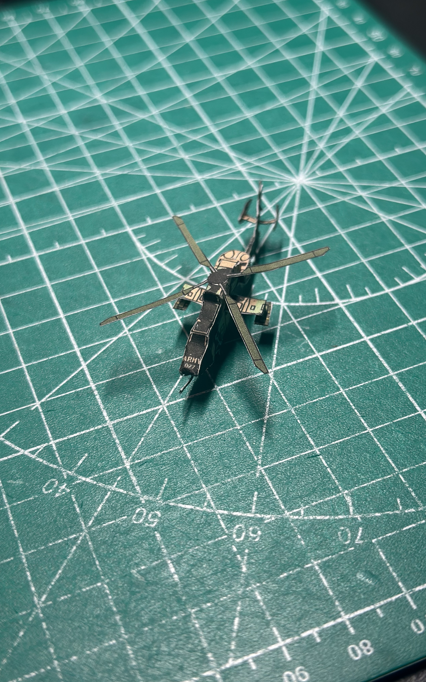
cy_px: 341
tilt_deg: -44.6
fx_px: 947
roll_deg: +2.2
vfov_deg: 39.6
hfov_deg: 25.3
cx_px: 246
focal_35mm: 51
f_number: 1.78
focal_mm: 6.86
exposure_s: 1/60
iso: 80
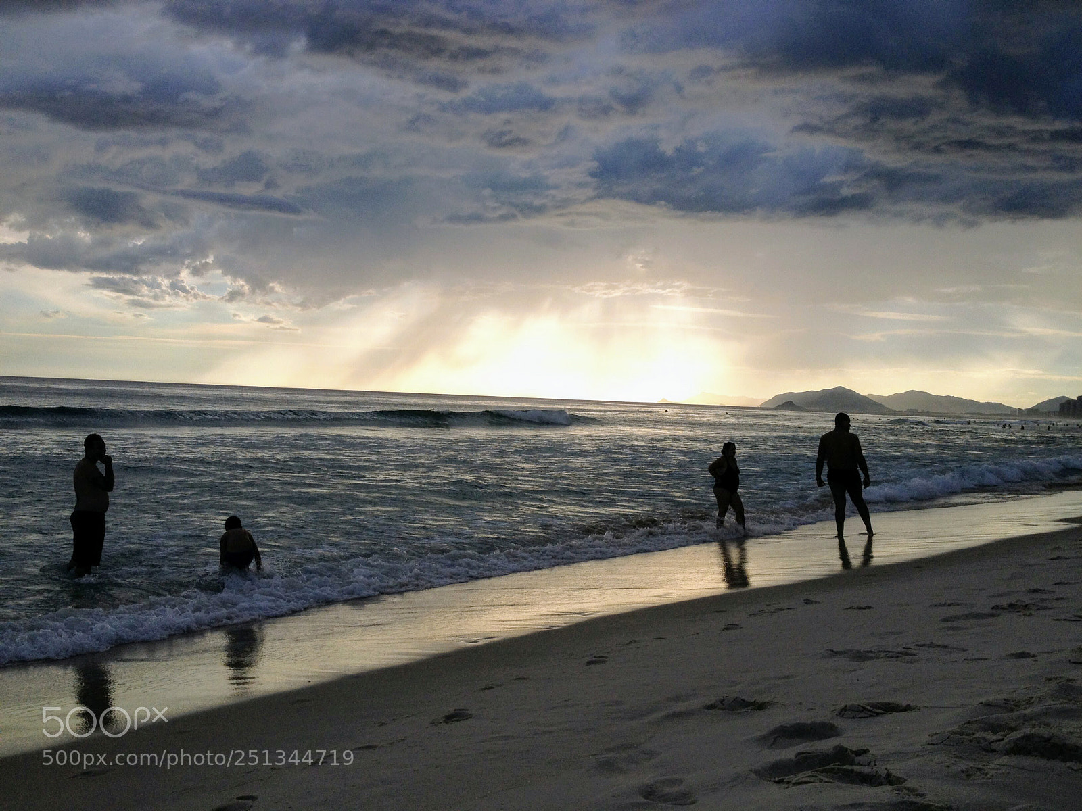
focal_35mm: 35
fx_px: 1094
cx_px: 541
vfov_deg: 40.7
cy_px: 406
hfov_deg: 52.6
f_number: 2.4
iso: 50
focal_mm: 4.28
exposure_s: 1/2513
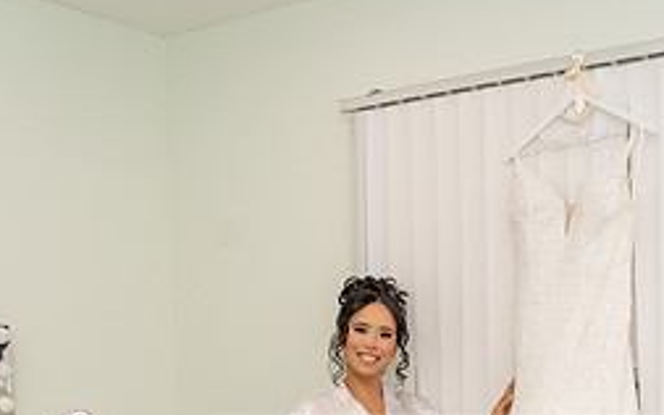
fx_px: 1013
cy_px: 477
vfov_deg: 21.7
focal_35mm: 56
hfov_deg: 35.9
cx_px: 444
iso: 640
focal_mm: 24
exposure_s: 1/160
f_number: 4.5
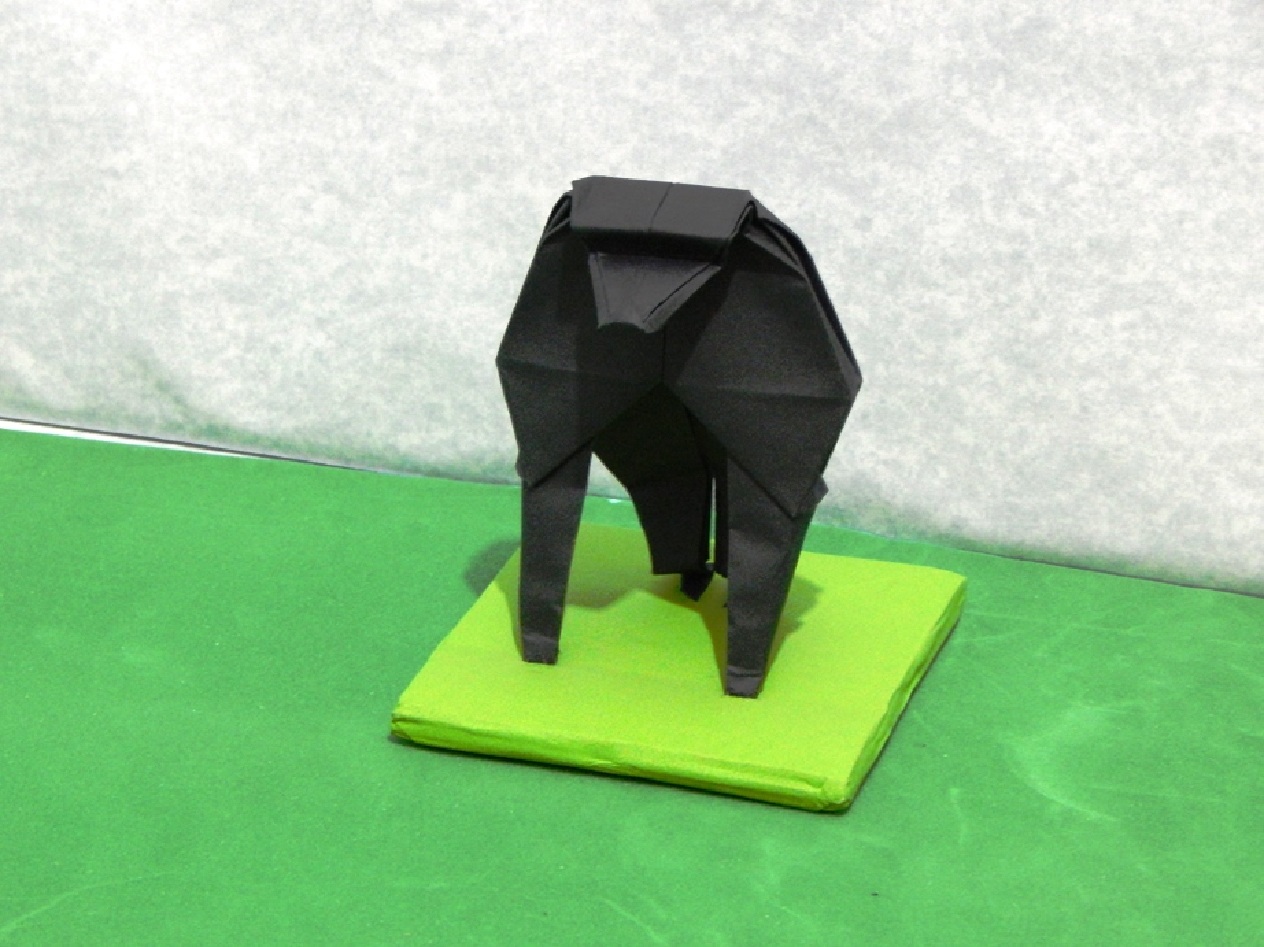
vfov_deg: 10.4
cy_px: 474
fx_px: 5184
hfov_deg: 13.9
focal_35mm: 142
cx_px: 632
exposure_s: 1/6
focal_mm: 25.3
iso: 800
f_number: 4.9
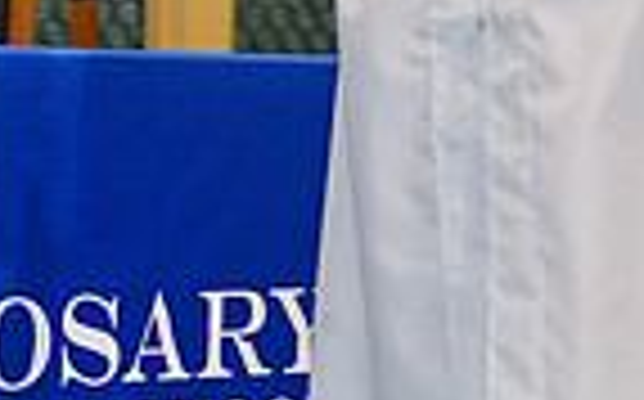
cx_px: 356
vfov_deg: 4.7
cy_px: -521
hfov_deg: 7.7
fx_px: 4786
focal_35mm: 273
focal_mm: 85
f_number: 6.3
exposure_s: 1/80
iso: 2500
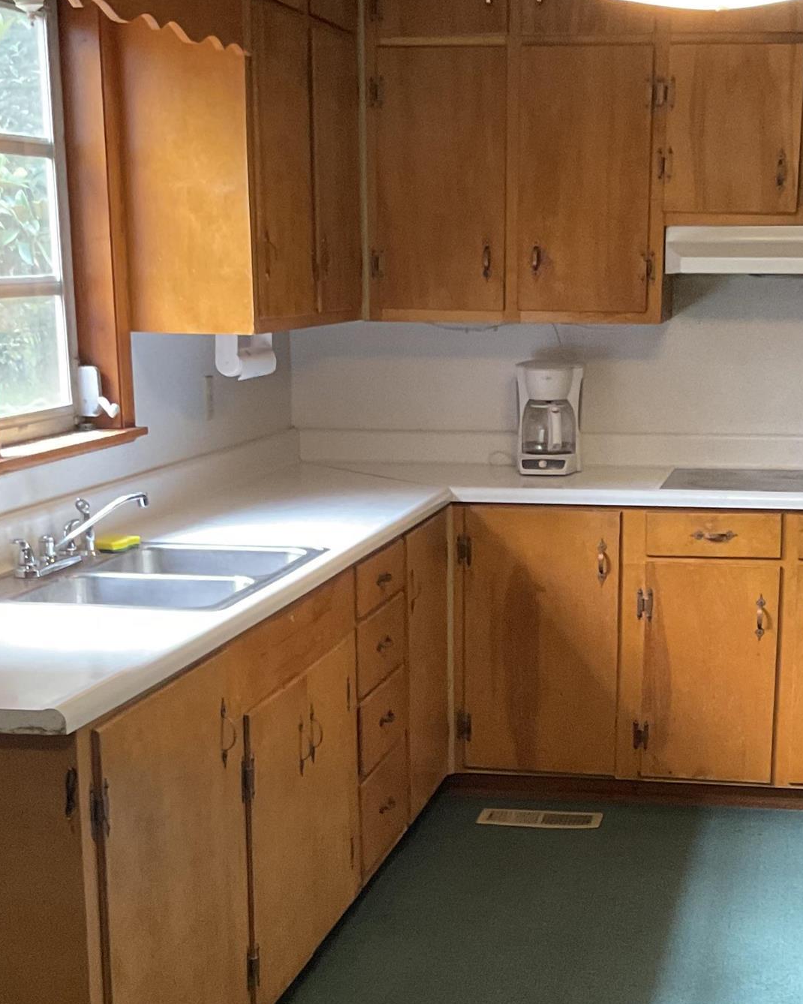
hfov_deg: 23.4
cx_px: 499
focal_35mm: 65
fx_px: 1931
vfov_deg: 28.7
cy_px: 761
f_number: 1.8
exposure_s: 1/40
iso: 320
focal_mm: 3
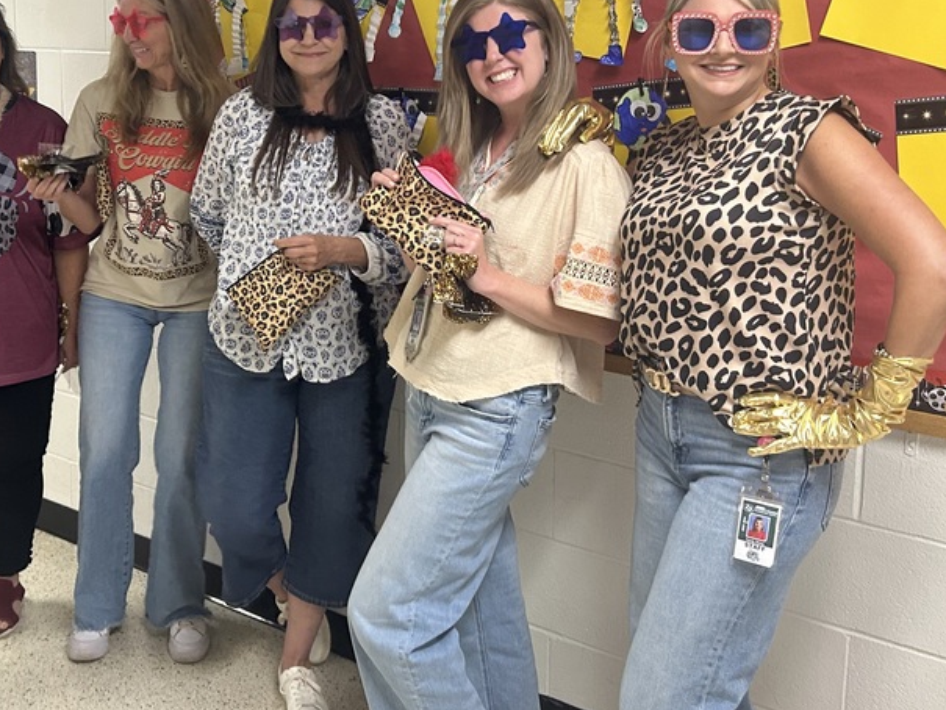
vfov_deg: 32.5
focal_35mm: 44
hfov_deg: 42.5
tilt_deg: -7.4
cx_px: 333
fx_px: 1203
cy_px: 216
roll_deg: +0.0
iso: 200
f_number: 1.5
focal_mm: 5.7
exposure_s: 1/60
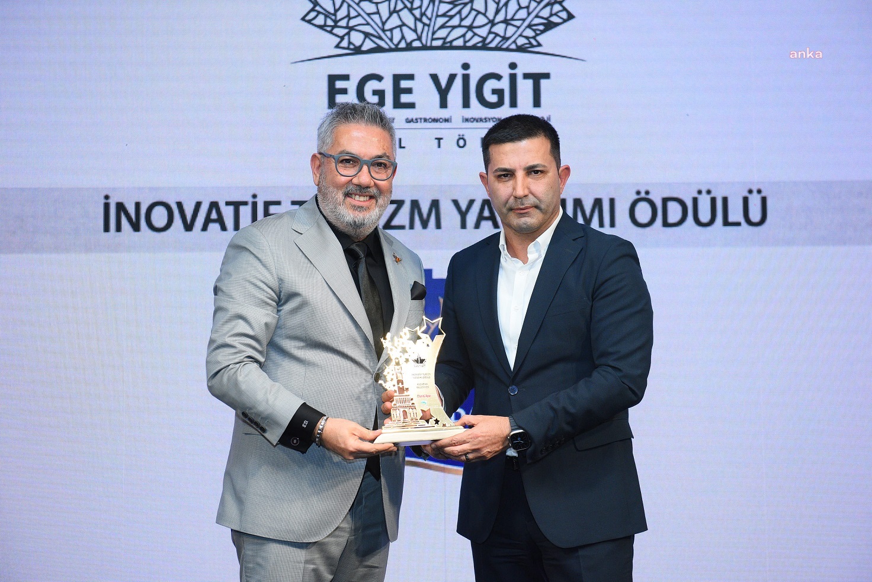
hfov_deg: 32.4
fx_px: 1502
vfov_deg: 21.9
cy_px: 291
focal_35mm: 62
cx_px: 436
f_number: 4
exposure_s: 1/320
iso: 2500
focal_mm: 62
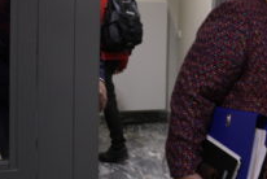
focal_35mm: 75
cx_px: 321
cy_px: 22
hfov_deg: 24.4
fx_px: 557
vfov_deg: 18.0
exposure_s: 1/125
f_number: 2.8
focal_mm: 24
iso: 1600
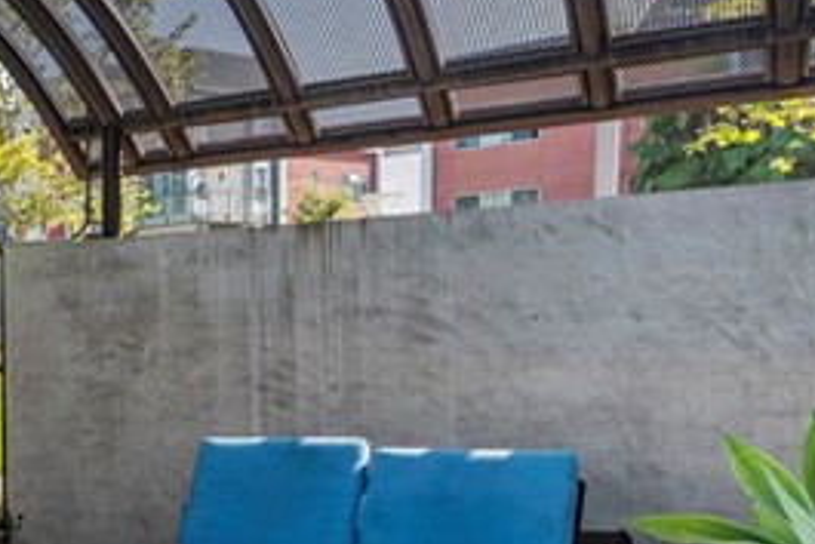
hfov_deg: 26.3
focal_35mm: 54
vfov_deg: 25.0
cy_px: 364
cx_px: -421
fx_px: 1223
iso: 200
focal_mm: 14
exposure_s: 1/250
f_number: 7.1
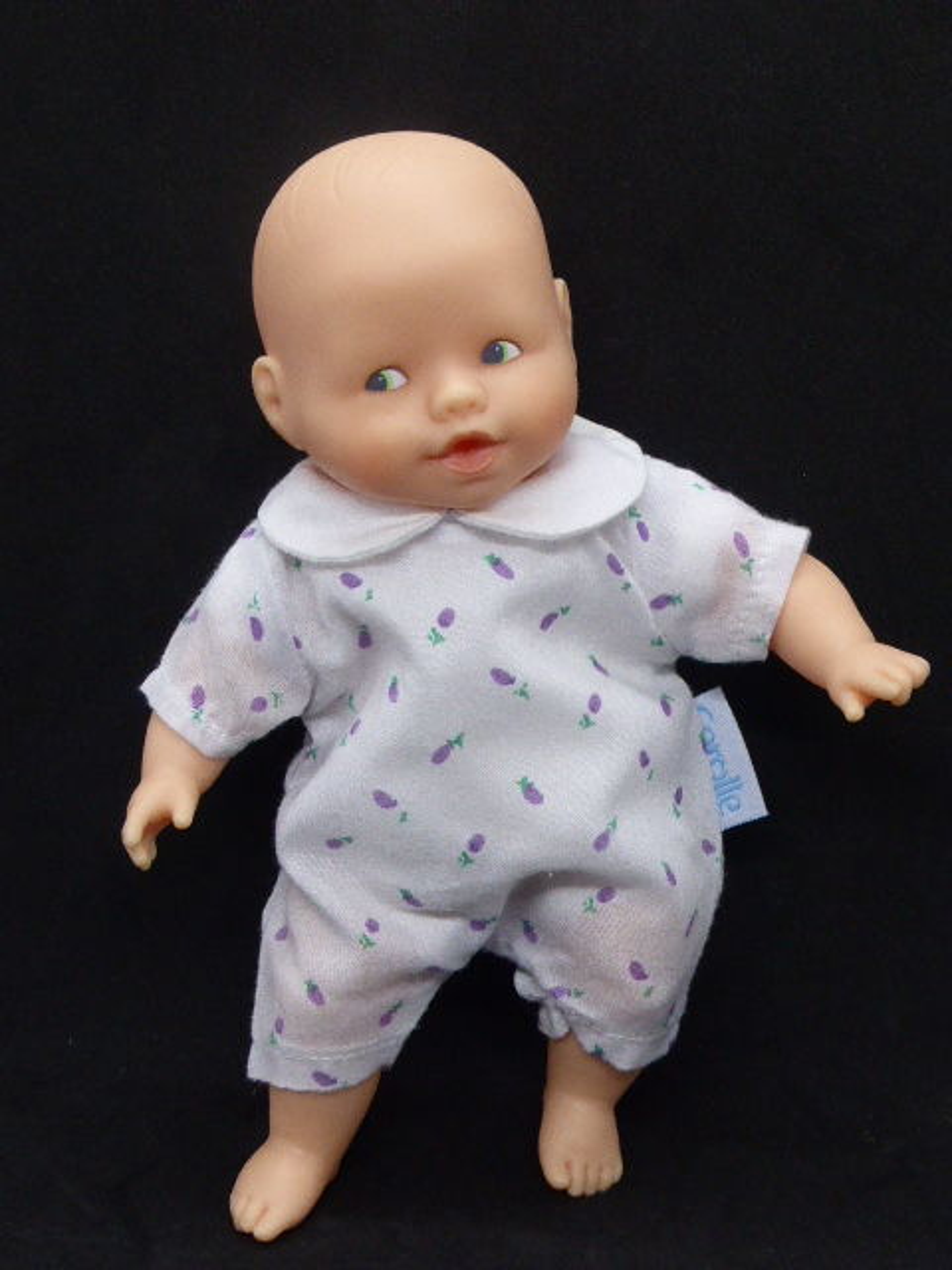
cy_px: 635
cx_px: 476
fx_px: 1687
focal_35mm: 46
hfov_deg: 31.5
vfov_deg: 41.2
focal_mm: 7.9
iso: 400
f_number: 4.1
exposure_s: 1/50
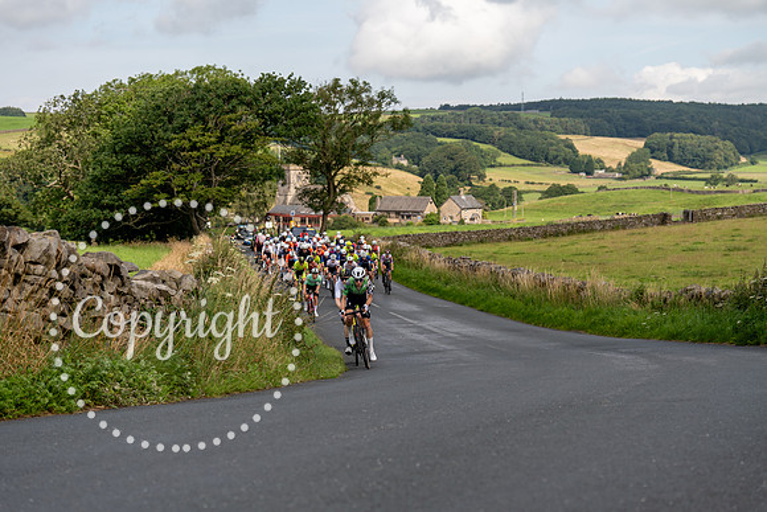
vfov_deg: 19.5
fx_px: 1492
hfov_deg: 28.8
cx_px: 384
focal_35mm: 70
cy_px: 256
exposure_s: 1/1000
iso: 100
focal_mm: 70
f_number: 4
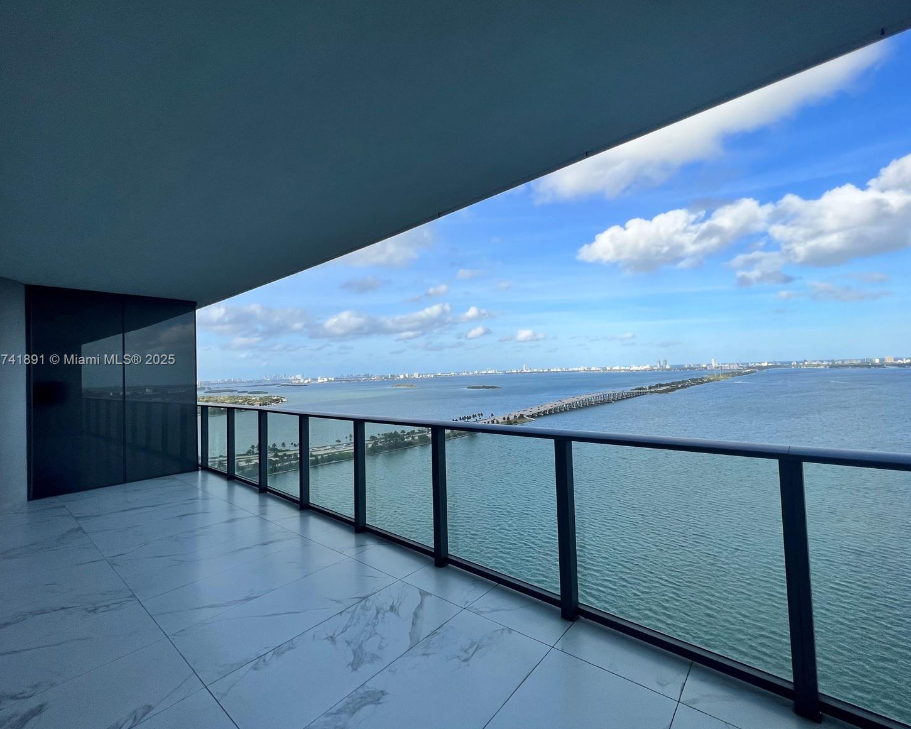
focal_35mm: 14
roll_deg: +2.0
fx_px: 377
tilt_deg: +2.5
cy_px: 361
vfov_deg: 88.0
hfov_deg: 100.6
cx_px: 477
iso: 32
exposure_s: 1/1754
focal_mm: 1.57
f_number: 1.8
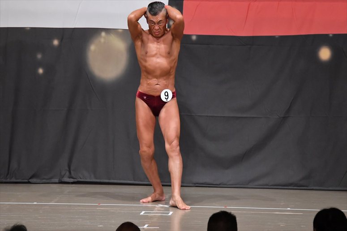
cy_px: 116
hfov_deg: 8.6
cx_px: 174
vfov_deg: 5.7
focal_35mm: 240
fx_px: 2312
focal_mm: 160
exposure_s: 1/400
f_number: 5.6
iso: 6400
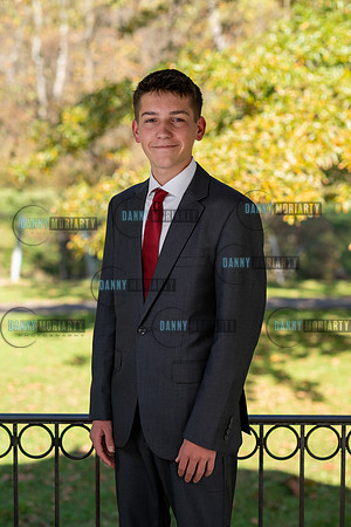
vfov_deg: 23.9
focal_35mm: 85
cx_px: 176
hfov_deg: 16.1
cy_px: 264
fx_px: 1243
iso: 100
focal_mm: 85
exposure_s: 1/200
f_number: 3.2
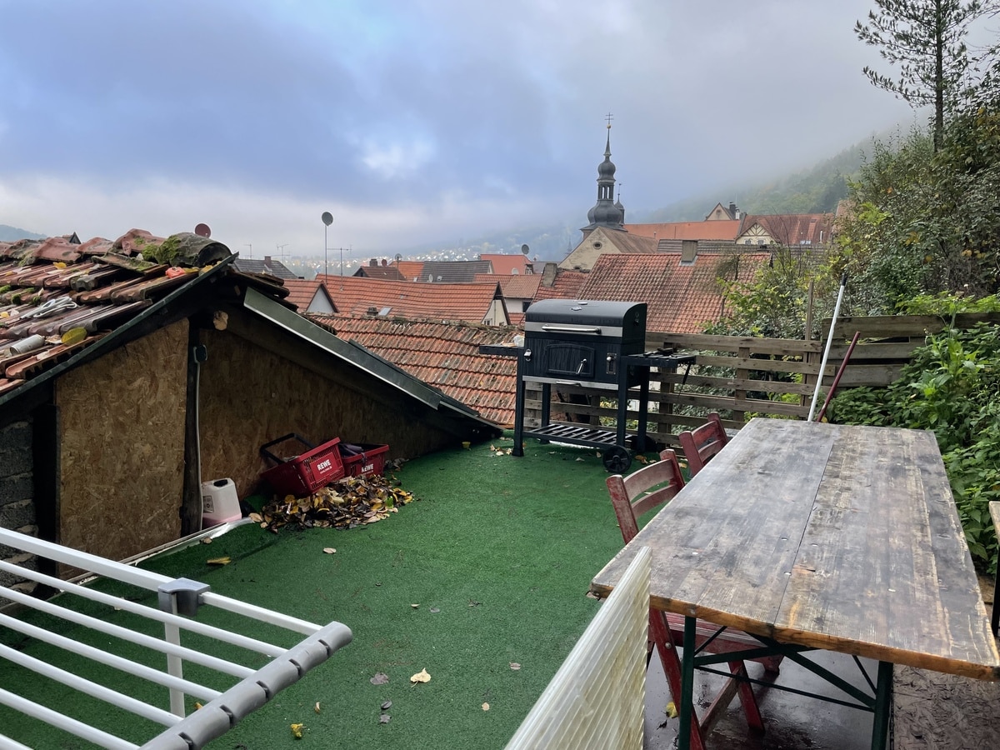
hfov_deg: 67.3
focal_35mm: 26
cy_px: 375
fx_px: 751
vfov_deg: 53.1
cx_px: 500
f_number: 1.6
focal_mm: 4.2
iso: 32
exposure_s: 1/509
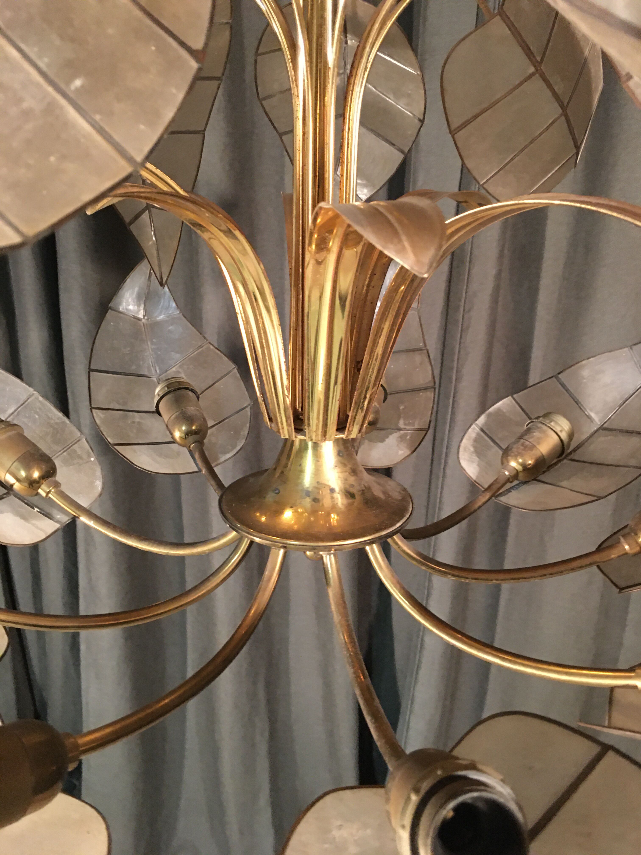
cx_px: 320
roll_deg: -0.7
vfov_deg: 61.7
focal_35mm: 29
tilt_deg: -20.1
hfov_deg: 48.2
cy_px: 428
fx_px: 716
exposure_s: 1/8
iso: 125
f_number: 2.2
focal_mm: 4.15
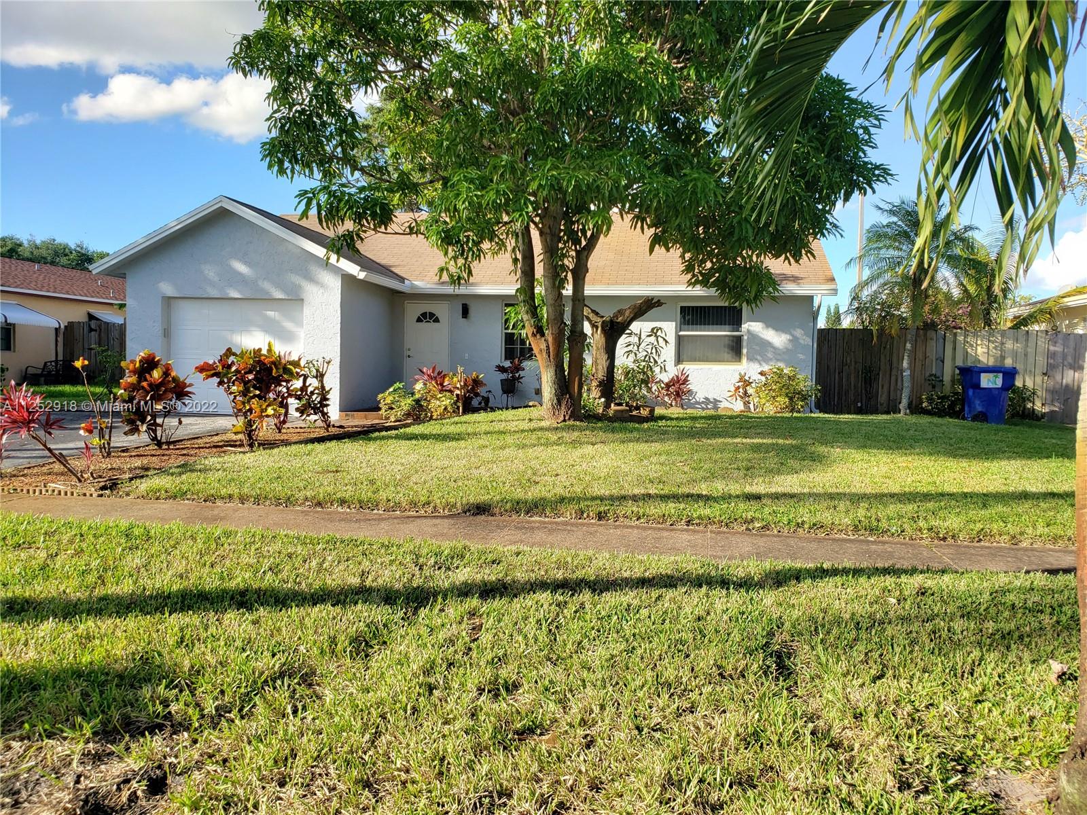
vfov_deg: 53.1
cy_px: 408
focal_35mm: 26
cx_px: 544
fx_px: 816
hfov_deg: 67.3
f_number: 2.4
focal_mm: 4.3
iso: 50
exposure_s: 1/550
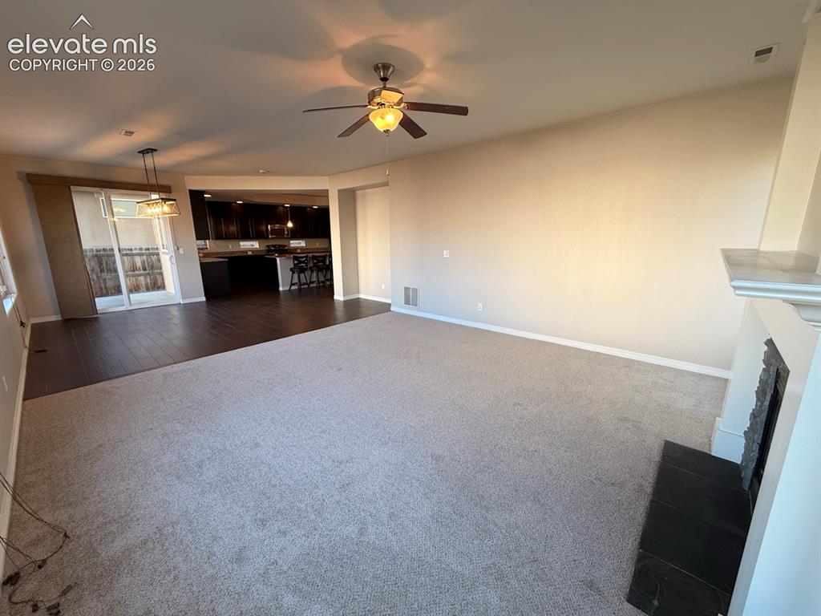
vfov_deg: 85.7
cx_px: 410
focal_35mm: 14
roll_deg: +0.7
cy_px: 308
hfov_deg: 102.1
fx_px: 332
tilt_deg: -12.0
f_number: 2.2
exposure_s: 1/120
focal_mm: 2.22
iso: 100
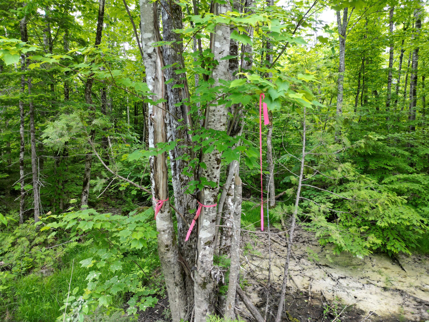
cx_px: 214
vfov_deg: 56.8
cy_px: 161
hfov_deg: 71.6
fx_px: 297
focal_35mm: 24
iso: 110
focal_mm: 6.72
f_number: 1.7
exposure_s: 1/60
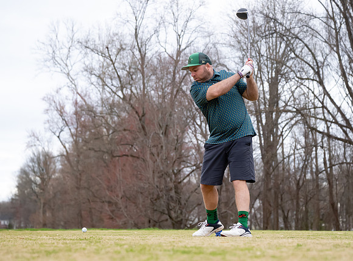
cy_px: 176
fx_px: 860
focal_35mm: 85
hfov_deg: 23.2
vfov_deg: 17.2
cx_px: 202
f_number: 2.8
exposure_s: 1/3200
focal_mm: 45
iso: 1250
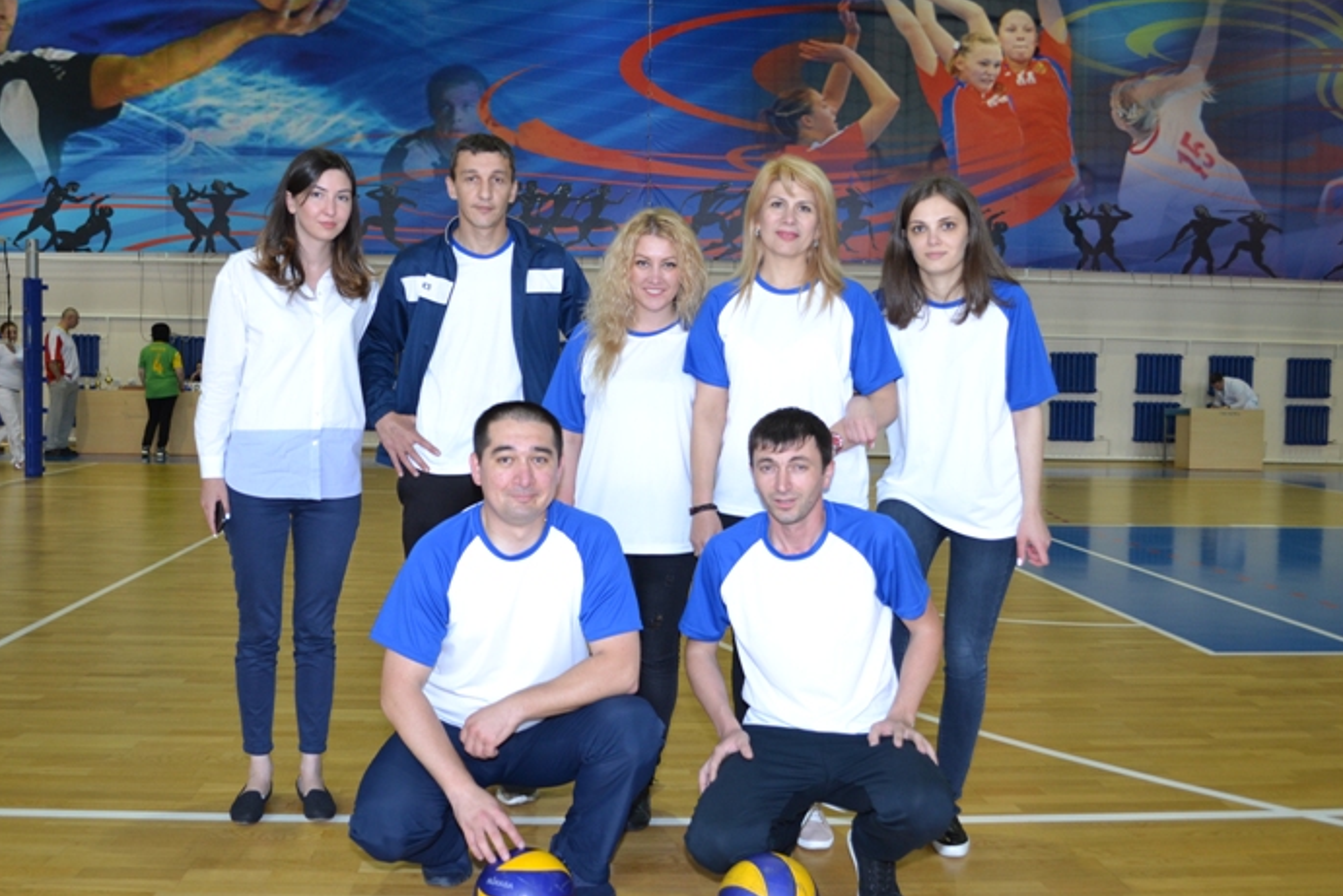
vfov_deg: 38.9
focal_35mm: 34
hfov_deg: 55.7
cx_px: 631
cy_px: 439
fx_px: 1269
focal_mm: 20
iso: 500
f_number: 3.8
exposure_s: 1/60
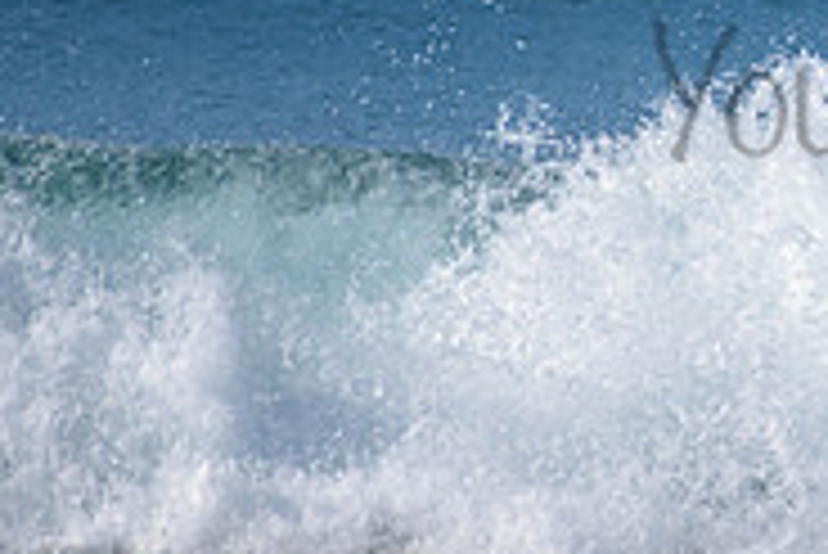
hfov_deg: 1.3
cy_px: 52
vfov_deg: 0.9
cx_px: 1116
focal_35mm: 1578
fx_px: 36322
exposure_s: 1/2000
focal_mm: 500
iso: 200
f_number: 5.6
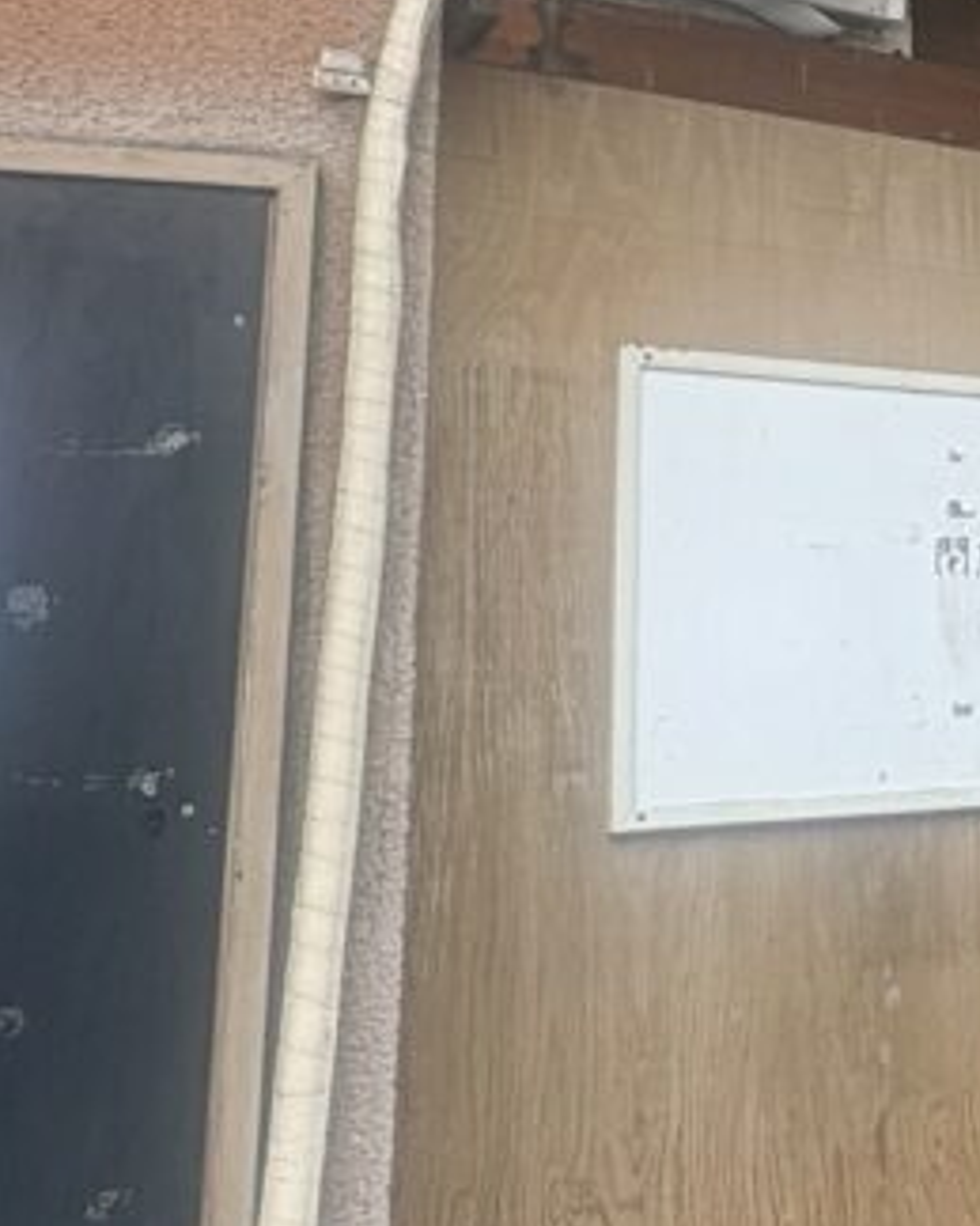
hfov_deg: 24.6
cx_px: 1264
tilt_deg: +16.1
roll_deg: +4.2
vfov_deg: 33.7
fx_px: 1959
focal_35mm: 54
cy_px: 246
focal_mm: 2.22
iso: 40
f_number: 2.2
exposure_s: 1/257
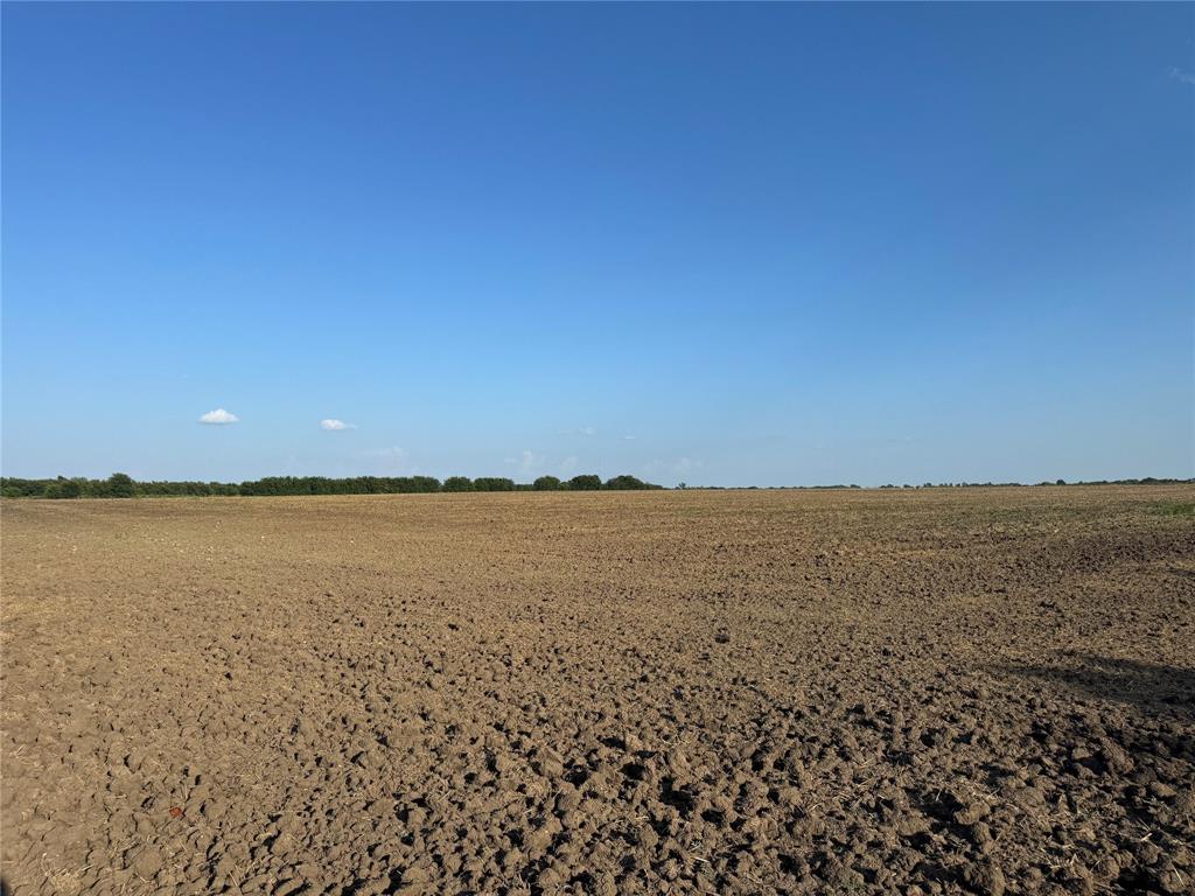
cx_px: 598
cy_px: 448
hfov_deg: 71.6
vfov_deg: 56.8
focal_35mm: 24
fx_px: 829
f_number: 1.78
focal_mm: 6.76
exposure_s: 1/4608
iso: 80
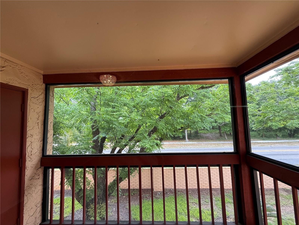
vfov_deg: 85.7
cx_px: 150
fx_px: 121
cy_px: 112
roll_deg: +1.7
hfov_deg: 102.1
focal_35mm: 14
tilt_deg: +4.9
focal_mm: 2.22
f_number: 2.2
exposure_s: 1/99
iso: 80
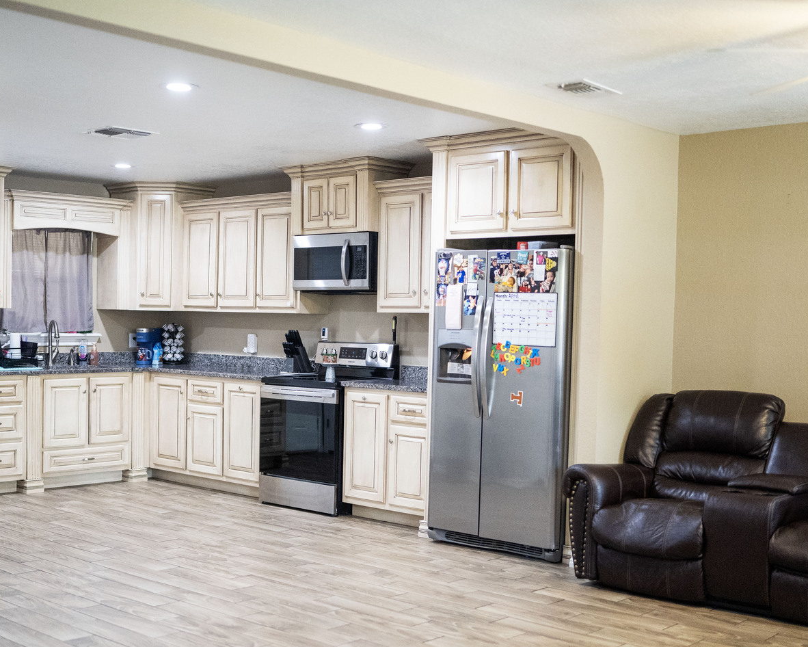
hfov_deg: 41.1
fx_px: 1076
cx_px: 351
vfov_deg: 33.4
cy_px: 364
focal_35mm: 45
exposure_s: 1/1250
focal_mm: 35
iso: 5000
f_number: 1.3
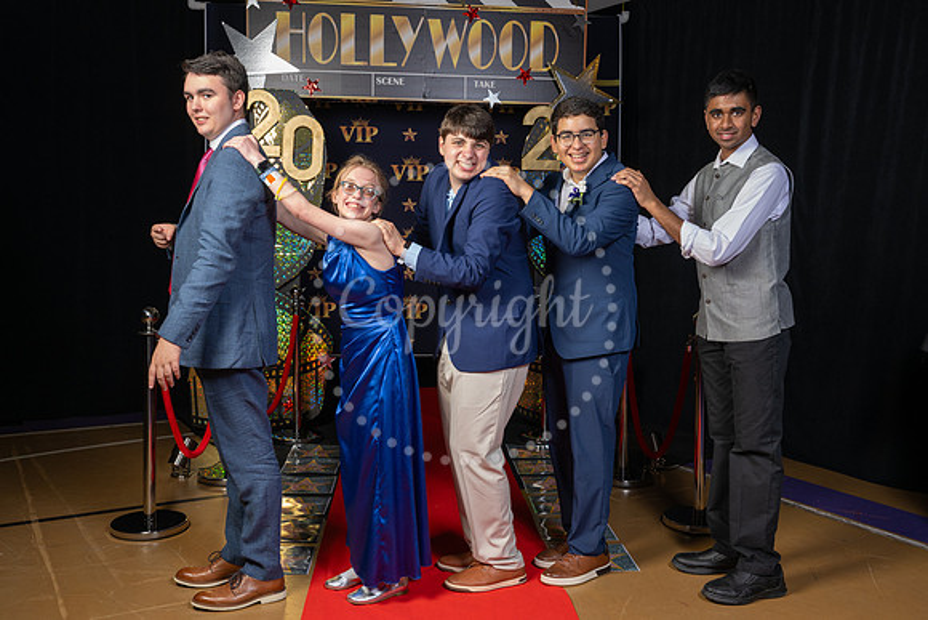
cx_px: 464
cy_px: 302
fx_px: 878
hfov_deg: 55.7
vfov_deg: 38.9
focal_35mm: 34
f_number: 8
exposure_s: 1/100
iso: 320
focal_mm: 28.5
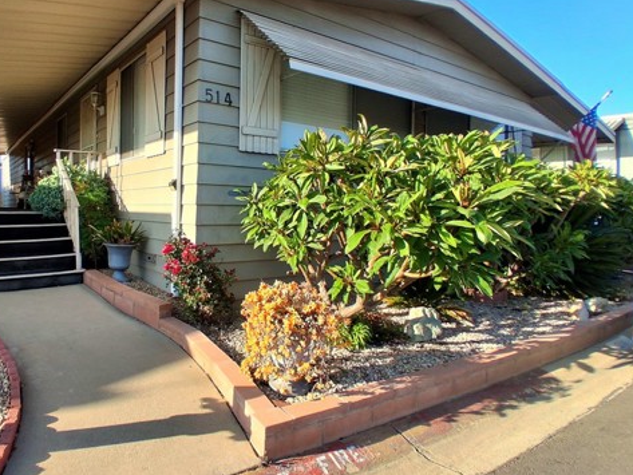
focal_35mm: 23
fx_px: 421
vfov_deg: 58.6
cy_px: 199
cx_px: 218
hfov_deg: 72.0
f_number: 2.2
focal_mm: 1.4
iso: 50
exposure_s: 1/833
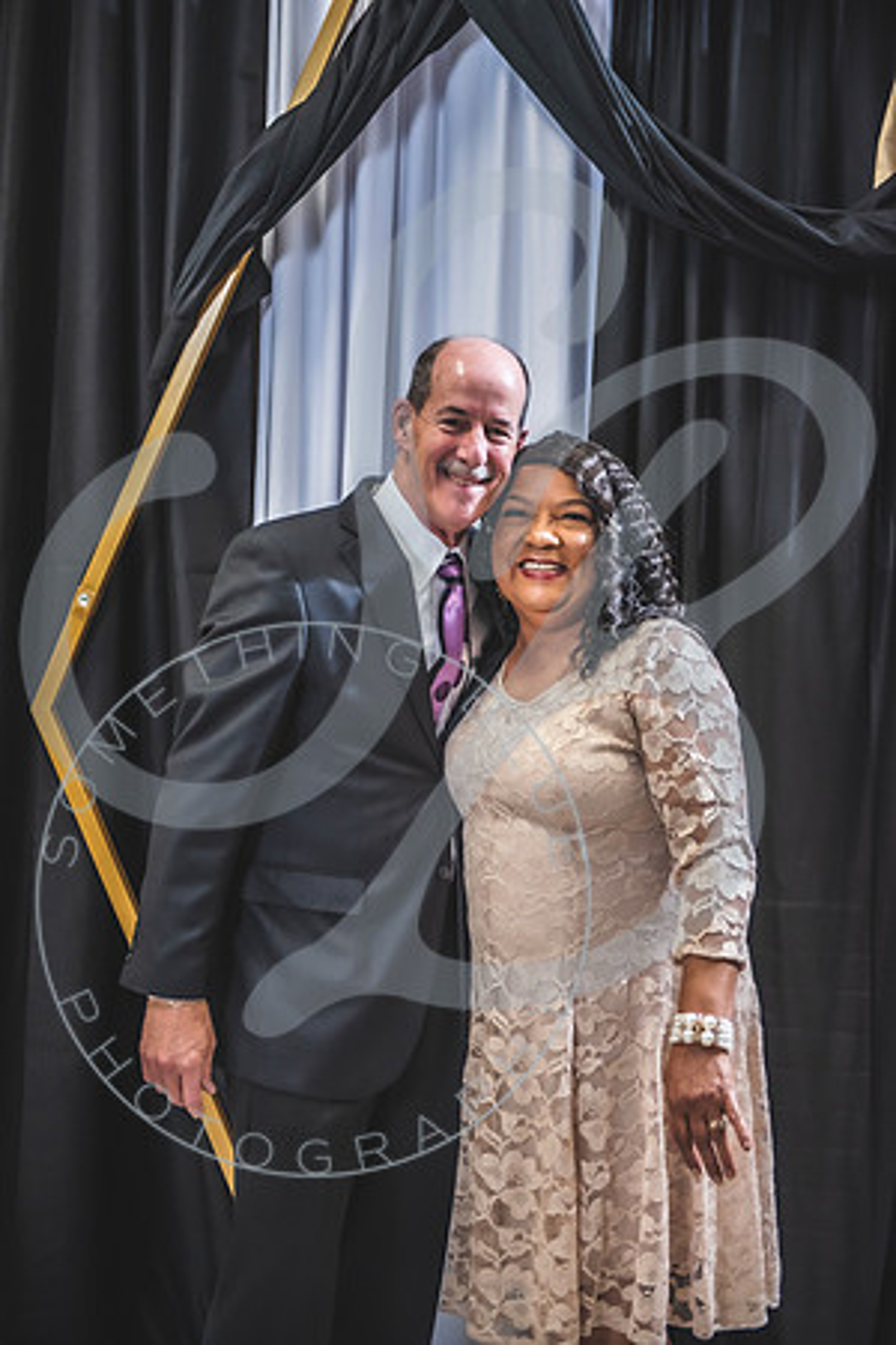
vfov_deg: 35.6
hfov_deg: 24.2
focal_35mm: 56
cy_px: 672
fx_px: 2091
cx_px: 448
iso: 1600
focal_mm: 56
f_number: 2.8
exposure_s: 1/250
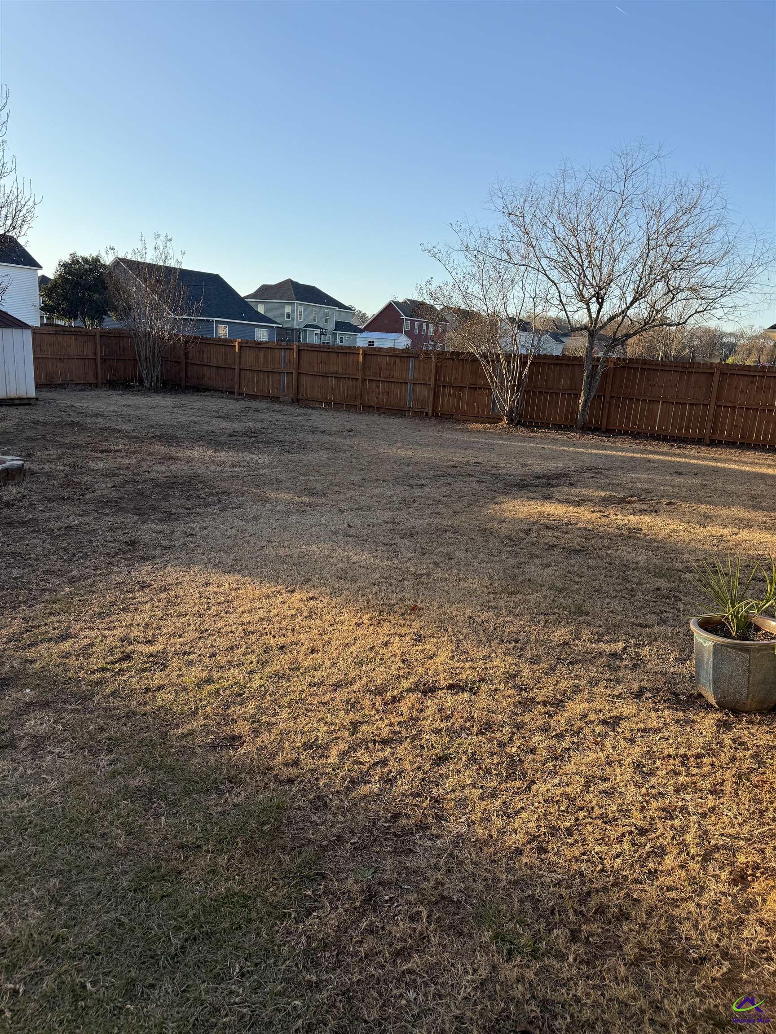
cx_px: 388
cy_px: 517
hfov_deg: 56.8
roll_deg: -3.9
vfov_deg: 71.6
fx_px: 717
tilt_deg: -14.0
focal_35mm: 24
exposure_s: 1/1689
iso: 80
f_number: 1.78
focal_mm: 6.76
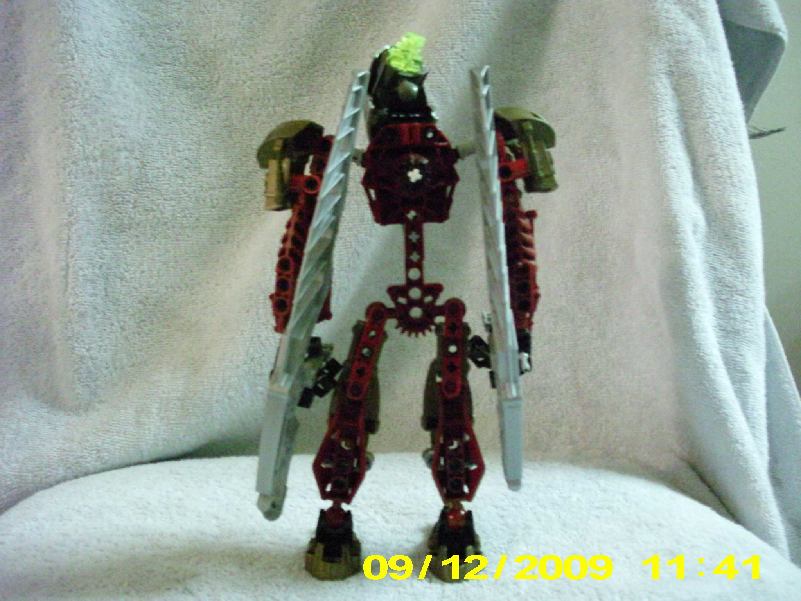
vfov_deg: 37.7
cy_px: 300
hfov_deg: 49.0
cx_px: 400
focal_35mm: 38
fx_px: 879
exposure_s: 1/15
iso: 1600
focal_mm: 6.3
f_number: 3.1
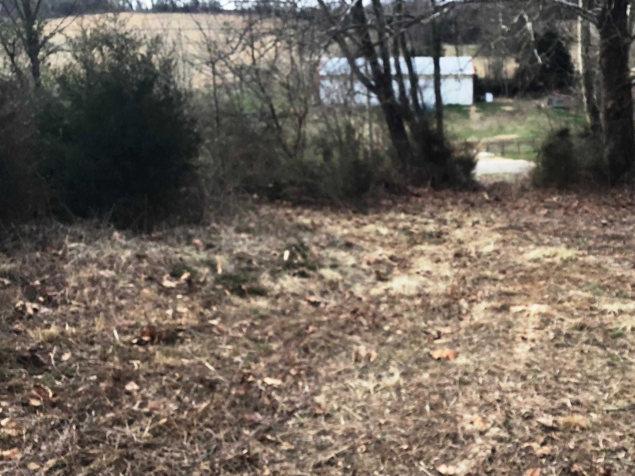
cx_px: 434
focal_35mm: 43
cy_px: 239
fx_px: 789
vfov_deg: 33.6
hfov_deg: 43.1
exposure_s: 1/151
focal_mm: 3.3
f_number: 2.4
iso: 25
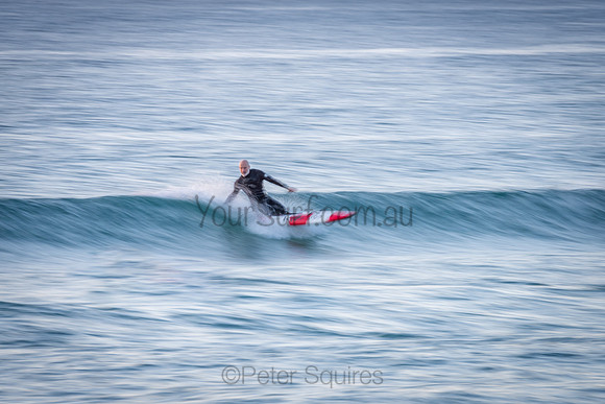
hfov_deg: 3.3
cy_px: 213
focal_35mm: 623
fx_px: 10474
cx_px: 286
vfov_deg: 2.2
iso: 64
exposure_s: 1/6
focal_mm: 500
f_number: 14
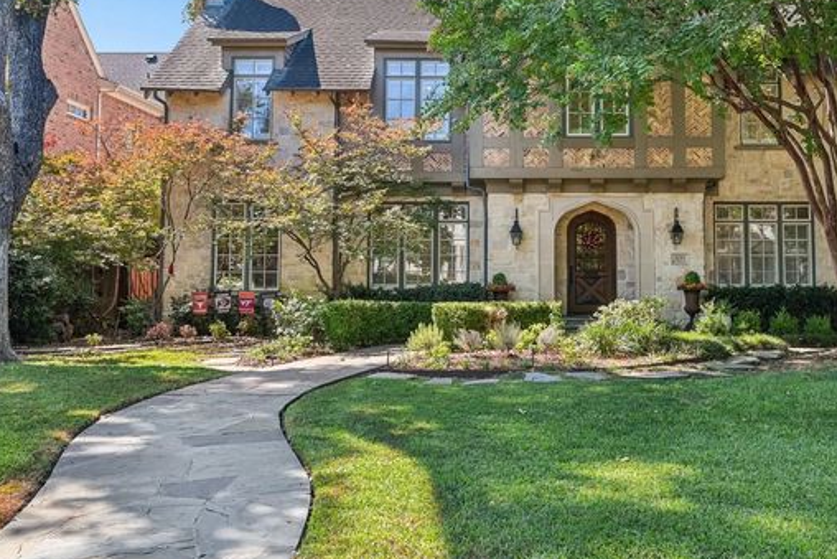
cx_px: 522
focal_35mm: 30
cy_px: 222
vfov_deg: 43.9
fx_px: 689
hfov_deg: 61.7
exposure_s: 1/200
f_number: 8
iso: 400
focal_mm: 23.5
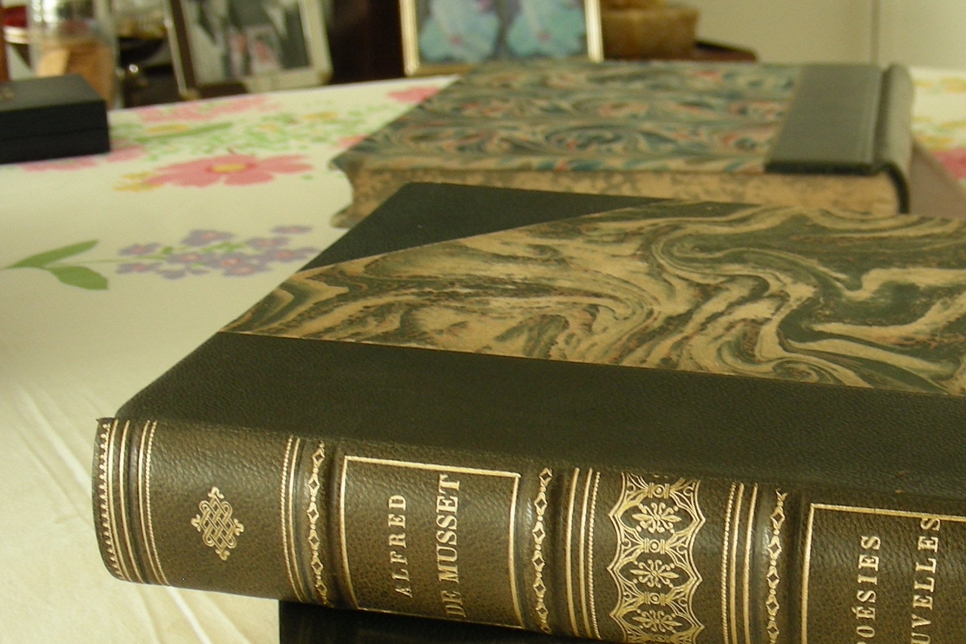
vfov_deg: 19.9
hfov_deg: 29.2
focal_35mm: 68
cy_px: 489
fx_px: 1824
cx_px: 711
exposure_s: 1/29.8
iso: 84
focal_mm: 6.3
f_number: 3.5
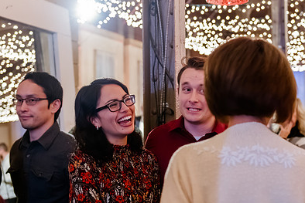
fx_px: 602
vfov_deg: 19.2
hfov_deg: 28.4
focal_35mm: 71
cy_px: 110
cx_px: 180
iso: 4000
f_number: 2.8
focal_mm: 42
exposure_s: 1/40
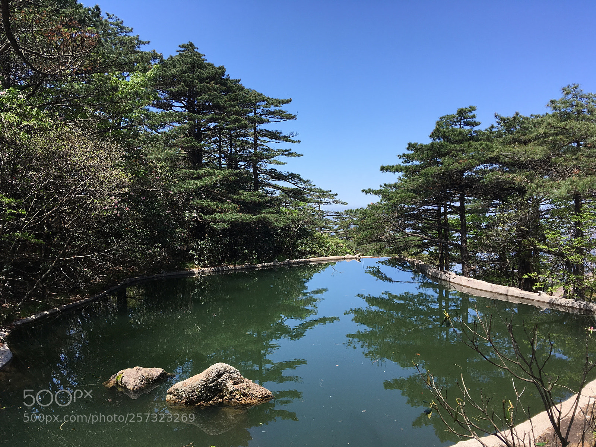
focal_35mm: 29
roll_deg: +0.5
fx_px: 499
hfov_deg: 61.7
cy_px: 224
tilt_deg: -2.4
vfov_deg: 48.2
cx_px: 298
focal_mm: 4.15
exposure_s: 1/1115
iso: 25
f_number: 2.2
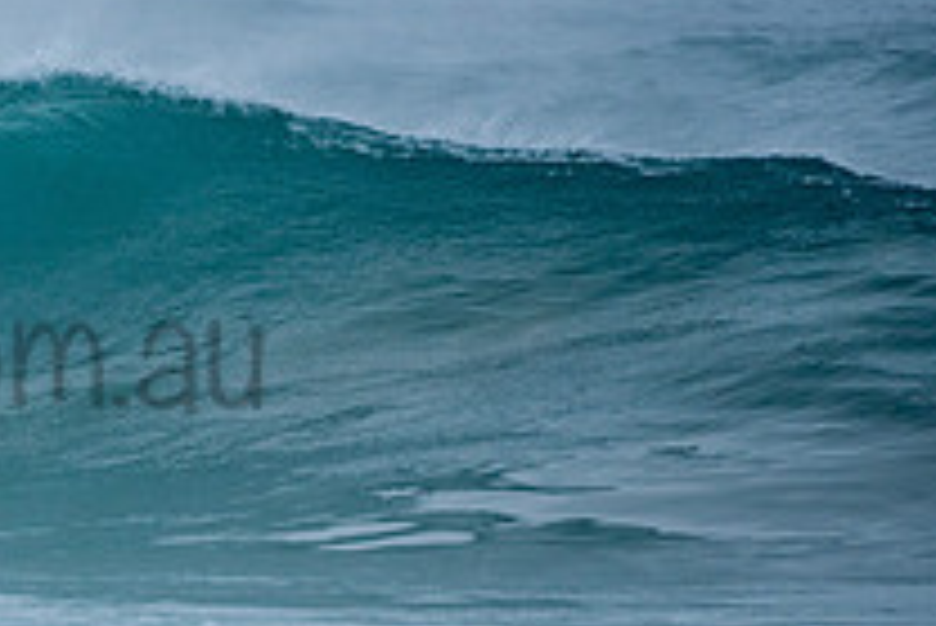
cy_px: 304
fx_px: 36268
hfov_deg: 1.5
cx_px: -212
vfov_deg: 1.0
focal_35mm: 1394
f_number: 5.6
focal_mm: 500
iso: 180
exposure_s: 1/1000
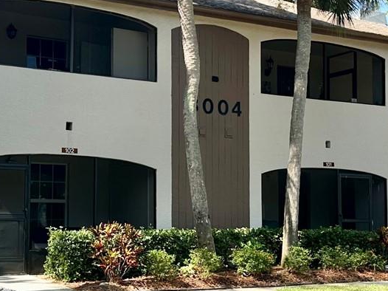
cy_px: 170
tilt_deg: +3.8
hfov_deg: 26.7
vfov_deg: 20.1
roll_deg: +0.2
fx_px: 818
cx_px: 170
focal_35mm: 73
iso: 80
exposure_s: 1/1183
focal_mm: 6.86
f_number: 1.78
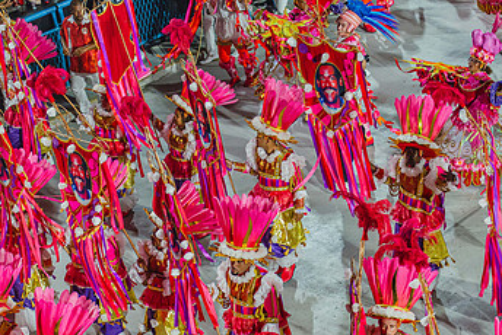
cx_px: 263
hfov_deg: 17.3
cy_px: 266
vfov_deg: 11.6
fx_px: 1647
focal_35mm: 118
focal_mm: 70
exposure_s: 1/320
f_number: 5
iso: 1600
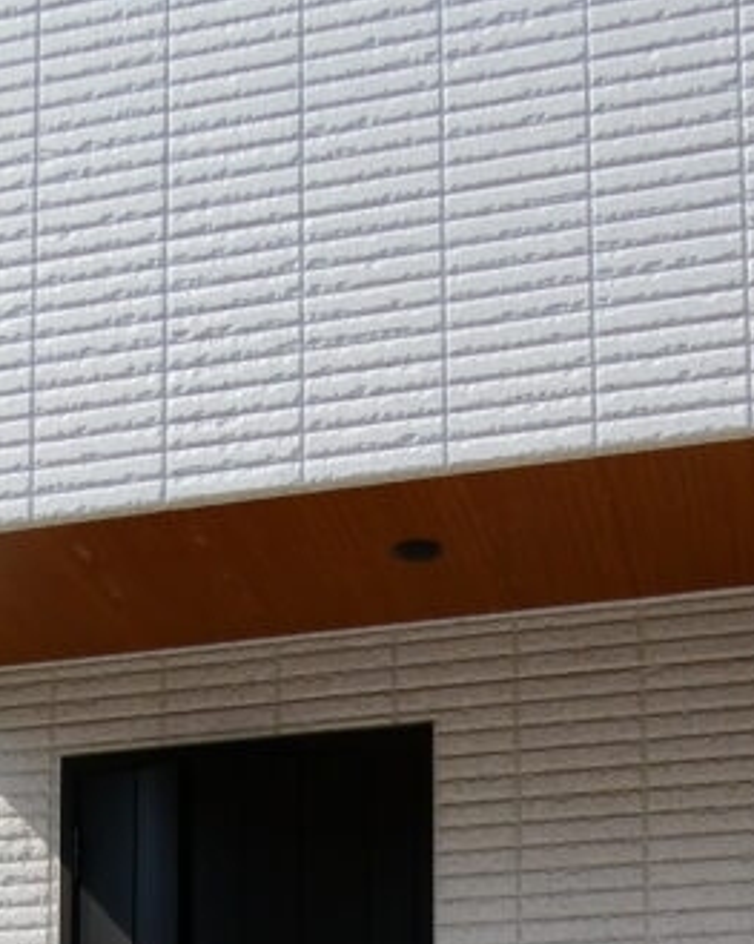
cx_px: 224
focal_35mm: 73
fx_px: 2037
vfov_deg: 23.7
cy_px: 1148
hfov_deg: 20.9
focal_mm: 4.3
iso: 80
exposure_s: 1/800
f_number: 3.3
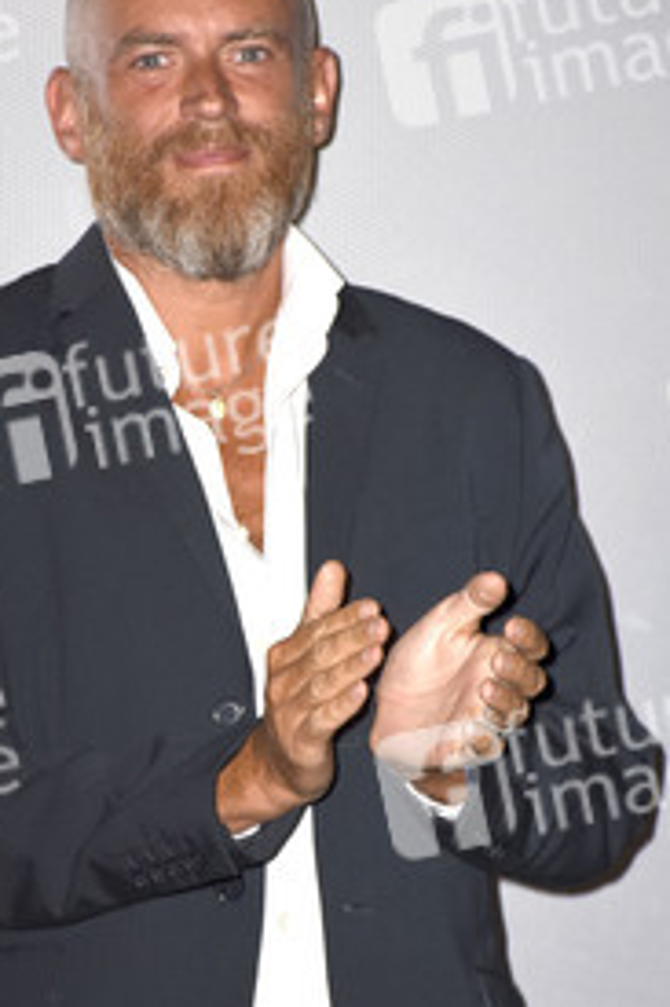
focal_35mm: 306
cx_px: 231
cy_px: 590
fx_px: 8553
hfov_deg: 4.5
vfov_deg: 6.7
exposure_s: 1/125
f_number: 5.6
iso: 800
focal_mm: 140
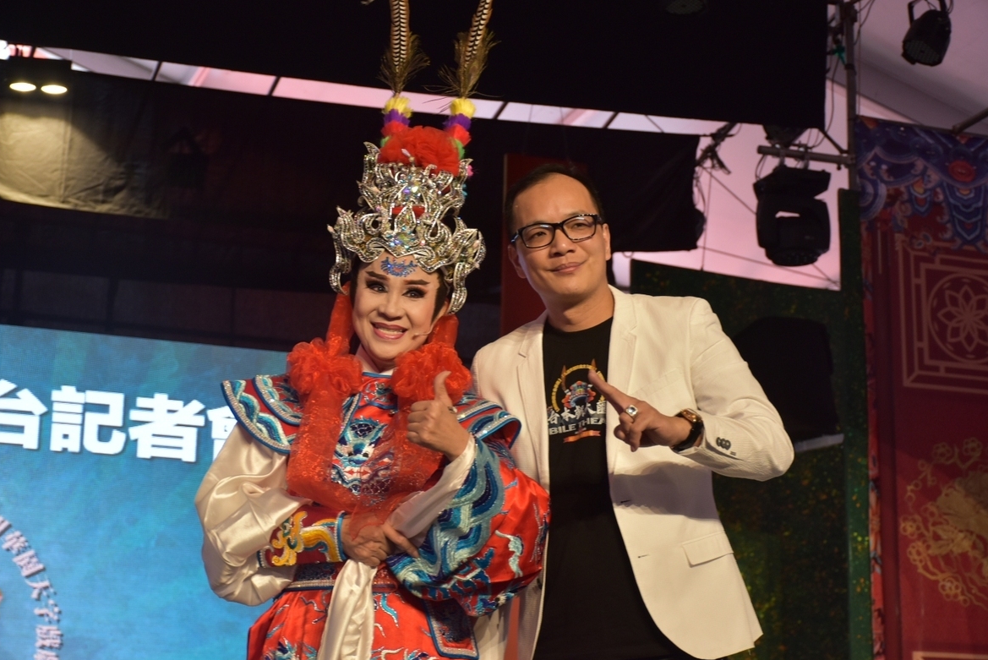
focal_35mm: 77
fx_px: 2114
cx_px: 501
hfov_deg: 26.3
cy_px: 332
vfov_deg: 17.7
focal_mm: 50
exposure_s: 1/60
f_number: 4.8
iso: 500
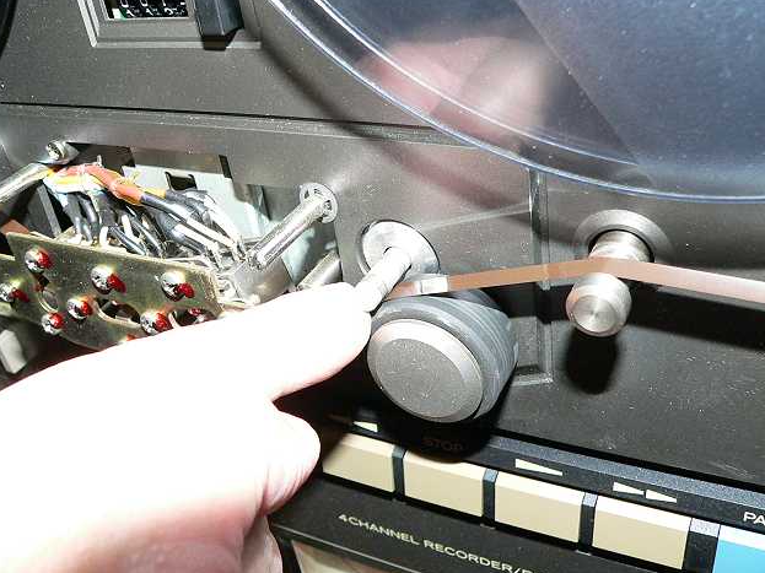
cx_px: 382
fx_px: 818
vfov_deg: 38.7
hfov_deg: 50.1
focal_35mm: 37
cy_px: 282
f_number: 4
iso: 400
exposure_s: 1/60
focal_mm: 6
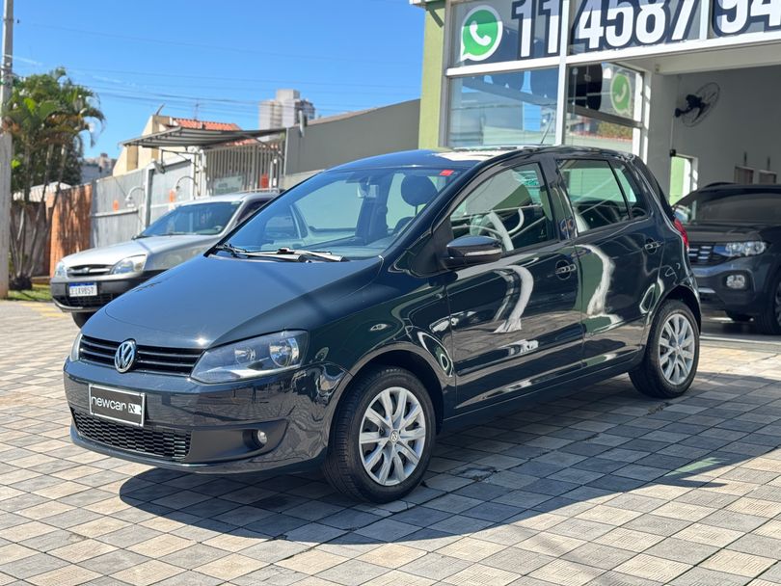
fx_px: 1083
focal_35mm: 48
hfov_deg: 39.6
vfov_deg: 30.3
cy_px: 293
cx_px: 390
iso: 64
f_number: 1.78
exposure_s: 1/474
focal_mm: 6.76
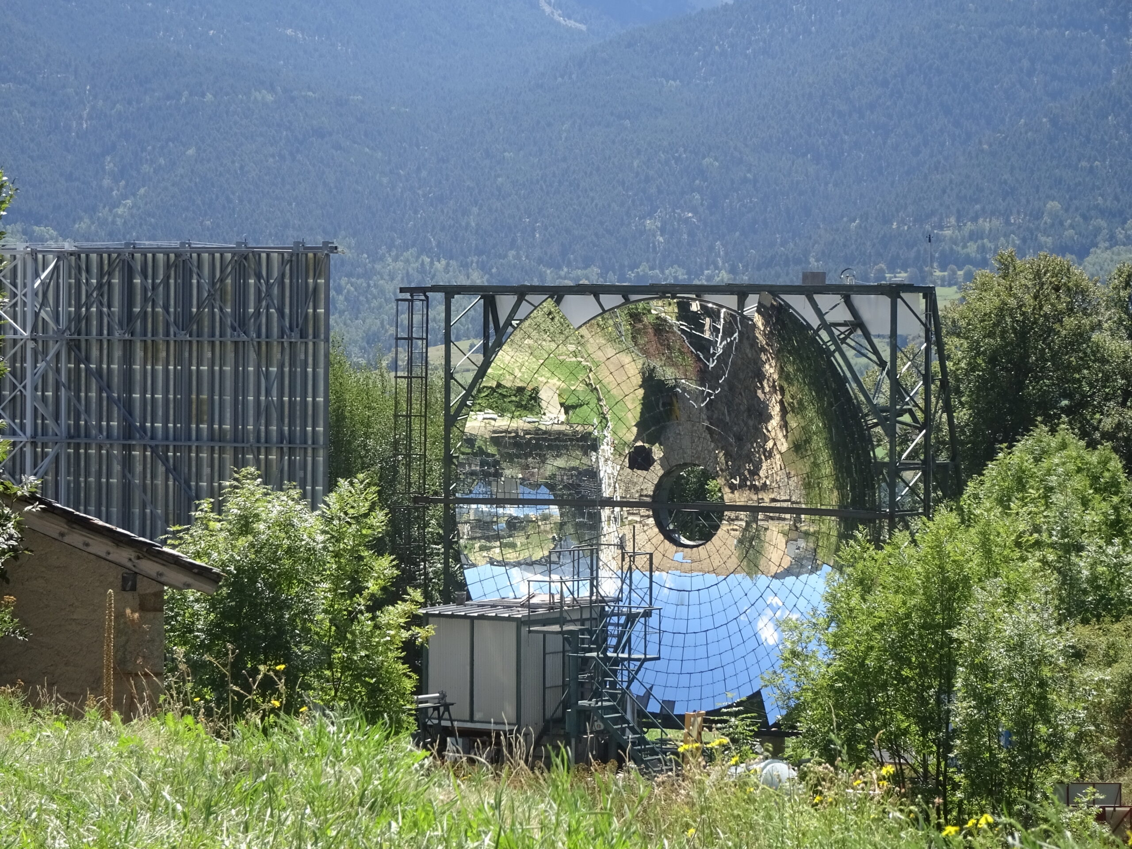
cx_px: 566
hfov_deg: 17.1
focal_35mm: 115
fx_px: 3761
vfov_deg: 12.9
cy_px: 424
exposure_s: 1/250
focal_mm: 19.68
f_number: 5.6
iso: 100
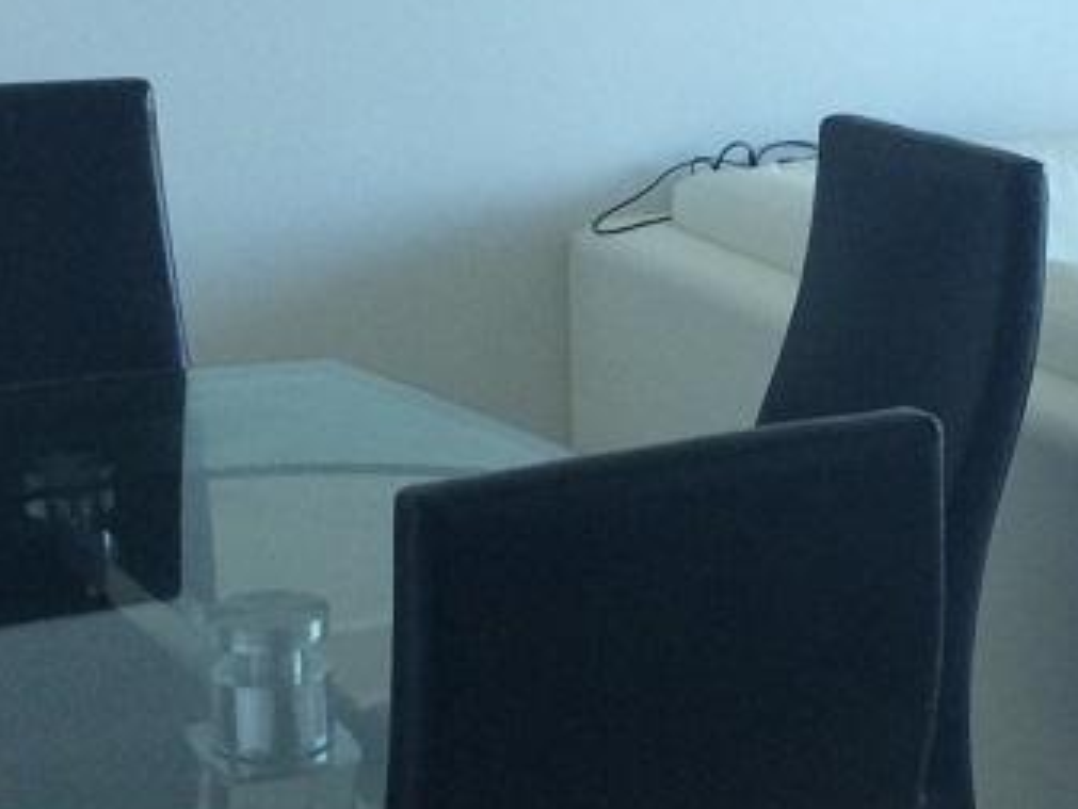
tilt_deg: -15.2
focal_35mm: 88
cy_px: 432
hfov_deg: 22.1
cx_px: 787
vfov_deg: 16.8
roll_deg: -0.5
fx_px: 2741
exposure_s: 1/30
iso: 80
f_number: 2.2
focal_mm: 4.15
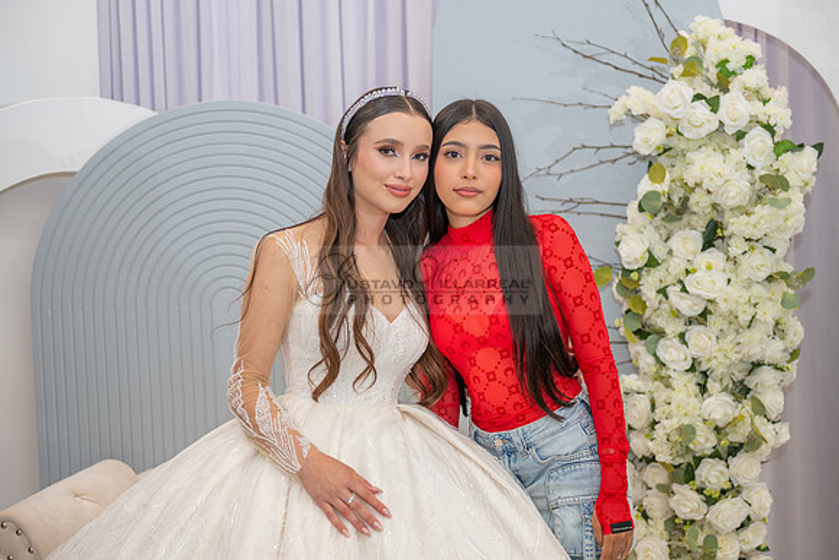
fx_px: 1305
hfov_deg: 35.6
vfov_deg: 24.2
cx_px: 420
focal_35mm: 56
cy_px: 280
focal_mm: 56
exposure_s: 1/160
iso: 640
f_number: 2.8
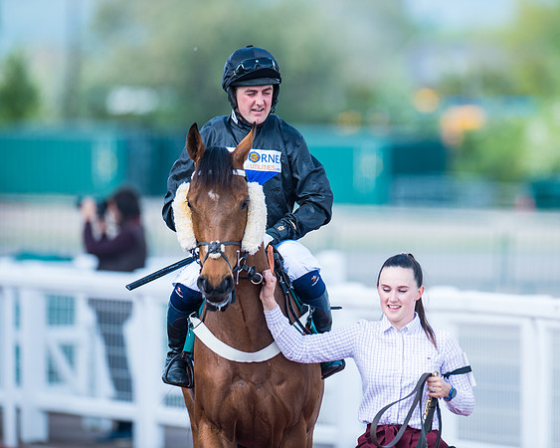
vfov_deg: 3.4
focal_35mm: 451
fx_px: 7473
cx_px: 337
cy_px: 224
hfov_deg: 4.3
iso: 160
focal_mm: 400
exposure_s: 1/500
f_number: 5
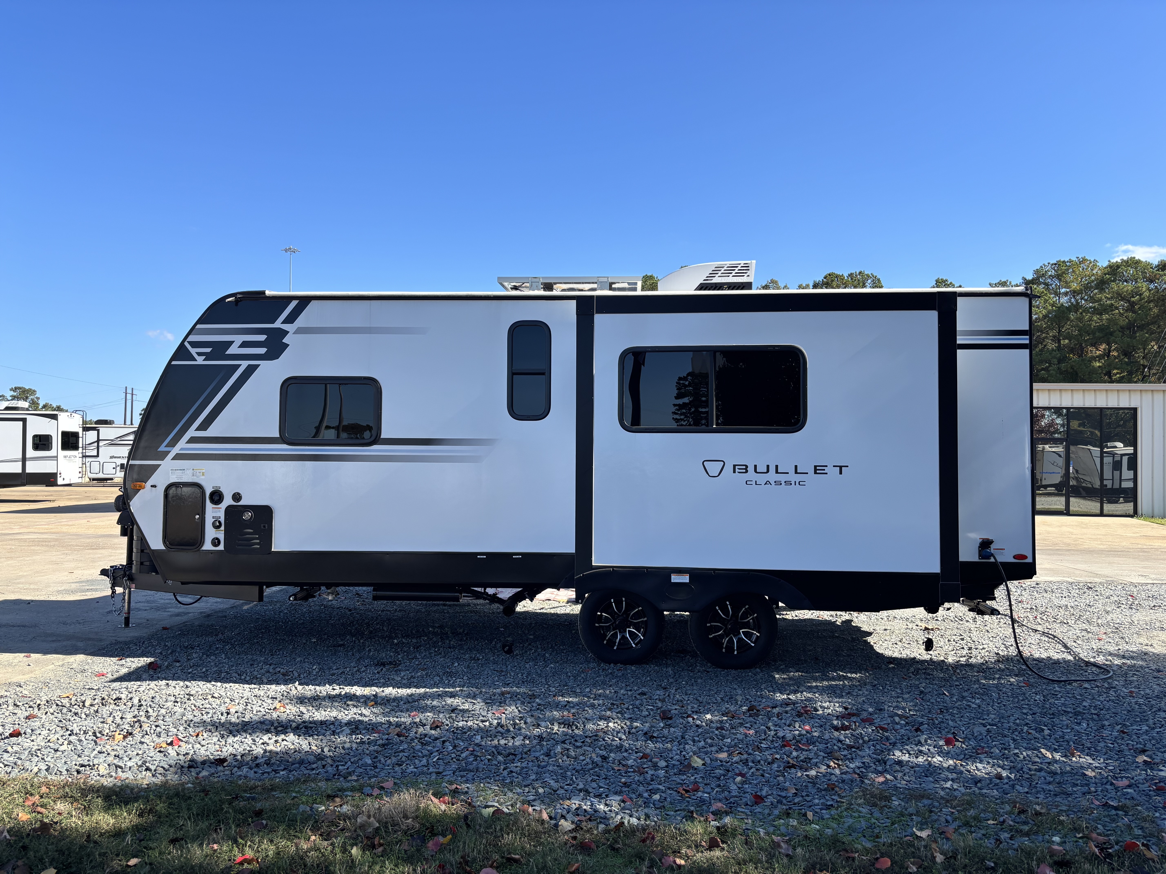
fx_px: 876
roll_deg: -0.9
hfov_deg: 67.3
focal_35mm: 26
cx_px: 583
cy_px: 437
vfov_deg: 53.1
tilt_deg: +1.0
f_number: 1.6
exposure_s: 1/1845
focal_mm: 5.96
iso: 50
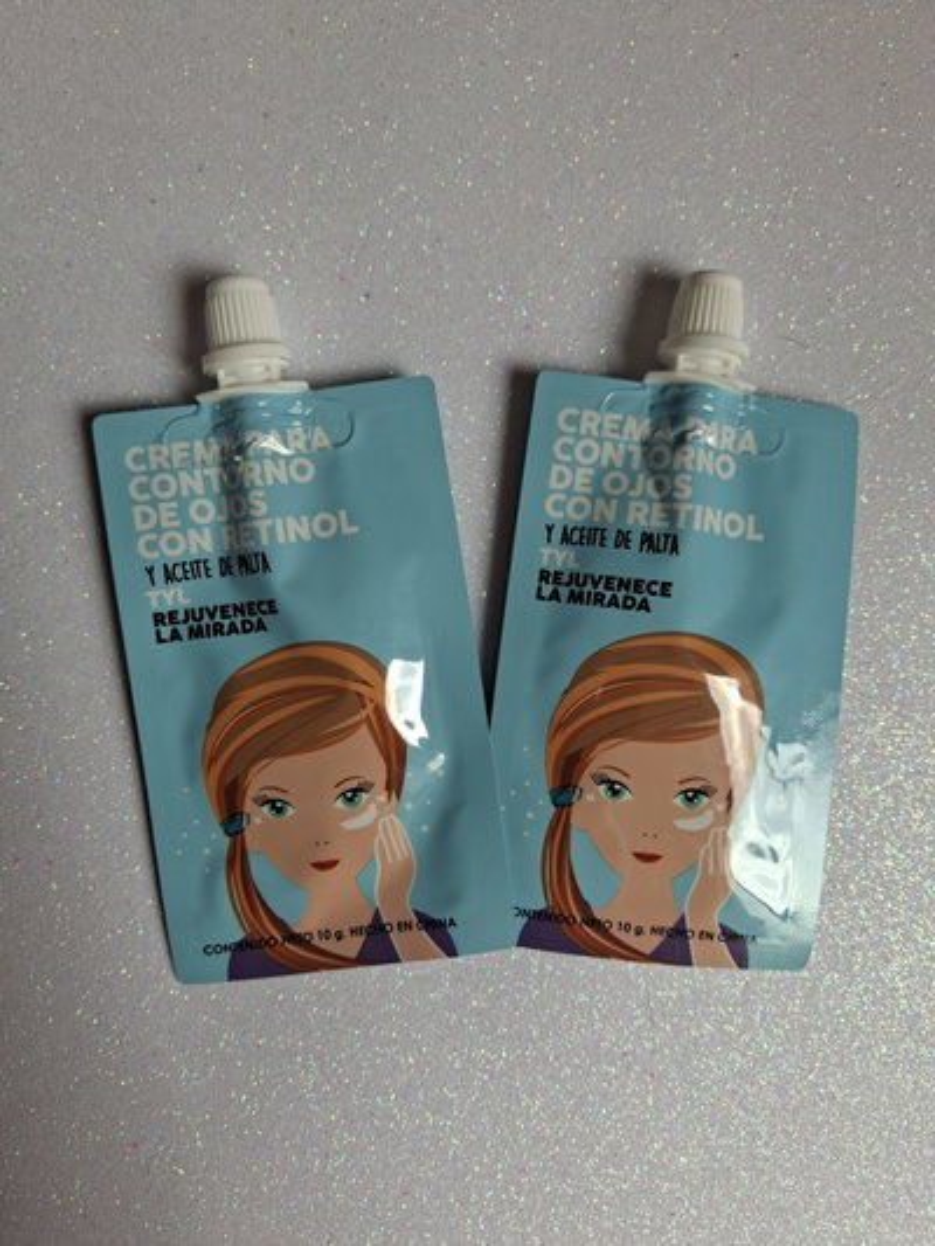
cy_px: 623
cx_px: 468
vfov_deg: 69.4
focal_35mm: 25
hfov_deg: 54.9
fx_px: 900
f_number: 1.8
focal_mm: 4.69
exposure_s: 1/113
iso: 25
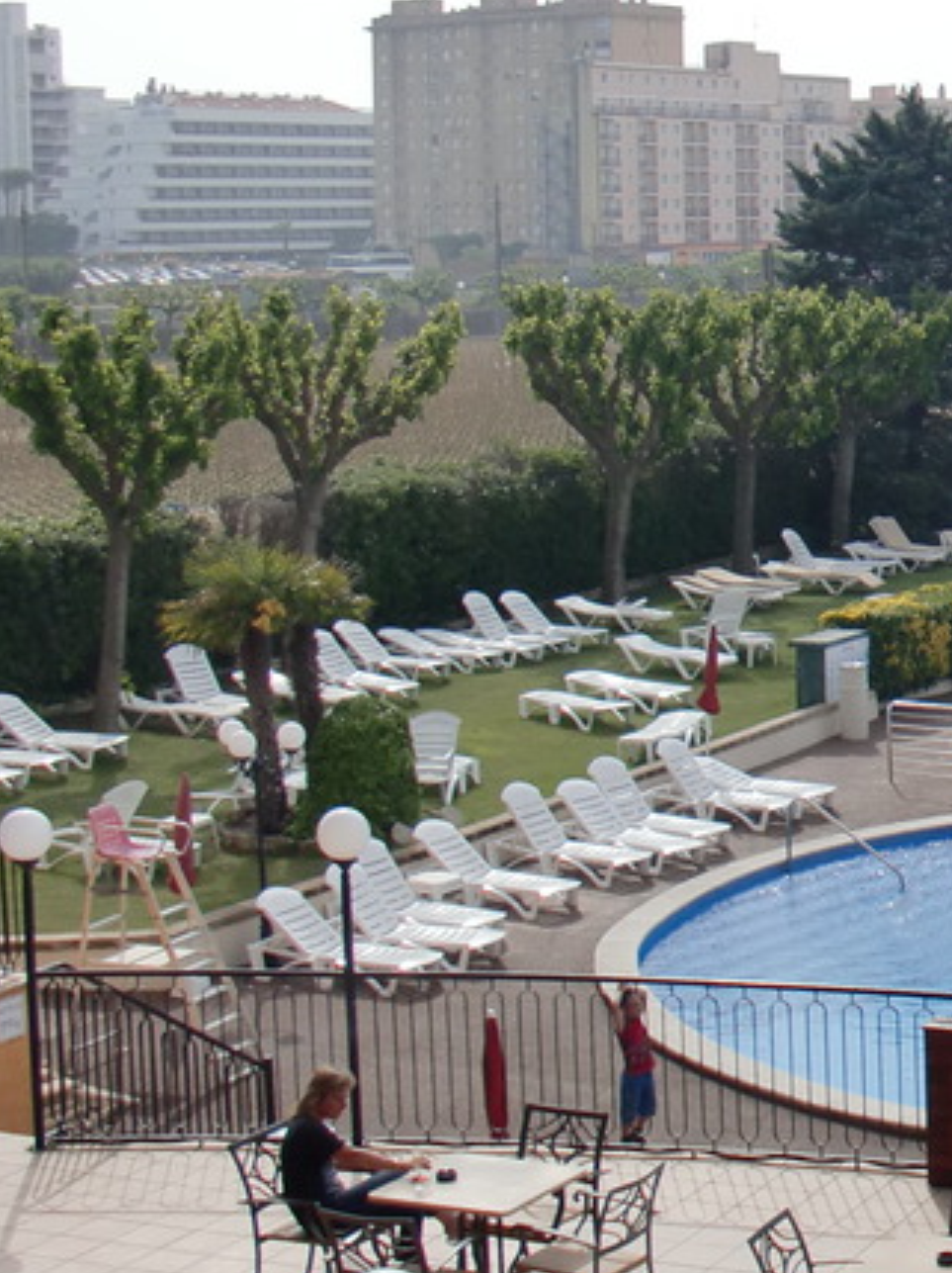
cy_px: 487
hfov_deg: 15.9
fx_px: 3158
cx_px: 1370
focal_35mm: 86
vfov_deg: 22.7
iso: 64
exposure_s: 1/250
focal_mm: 6.3
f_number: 7.9
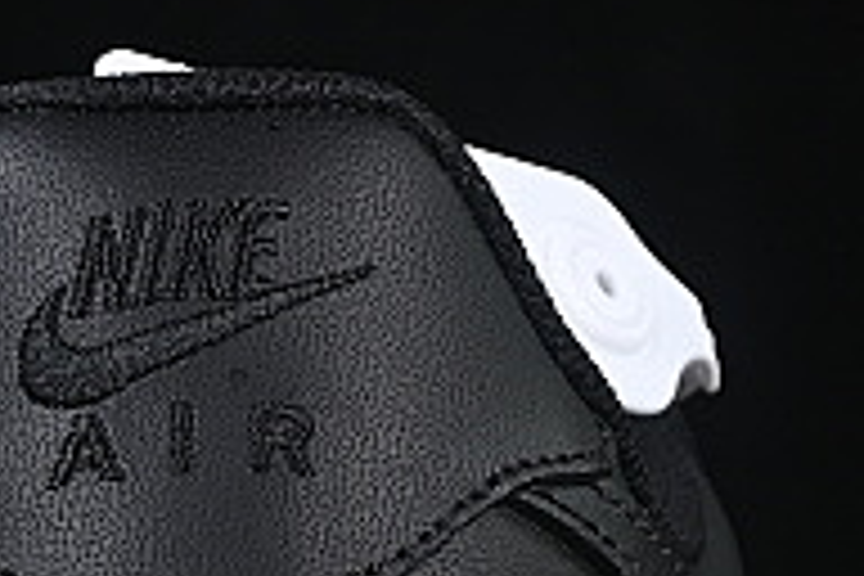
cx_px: -198
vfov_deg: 3.3
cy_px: 540
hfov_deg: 4.9
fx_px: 10103
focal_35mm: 421
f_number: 6.3
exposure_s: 1/60
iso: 160
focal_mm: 50
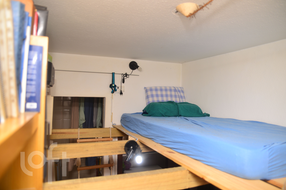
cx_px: 143
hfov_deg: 53.1
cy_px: 93
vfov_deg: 36.9
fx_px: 286
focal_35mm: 36
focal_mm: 35
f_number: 2.8
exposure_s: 1/200
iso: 160
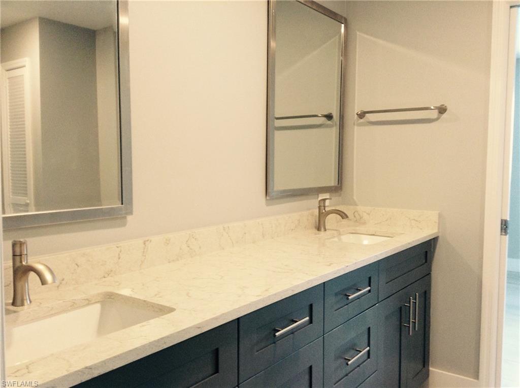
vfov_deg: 42.8
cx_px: 260
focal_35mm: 33
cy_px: 194
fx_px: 495
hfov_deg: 55.4
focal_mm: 3.3
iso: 80
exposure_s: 1/25
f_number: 2.4
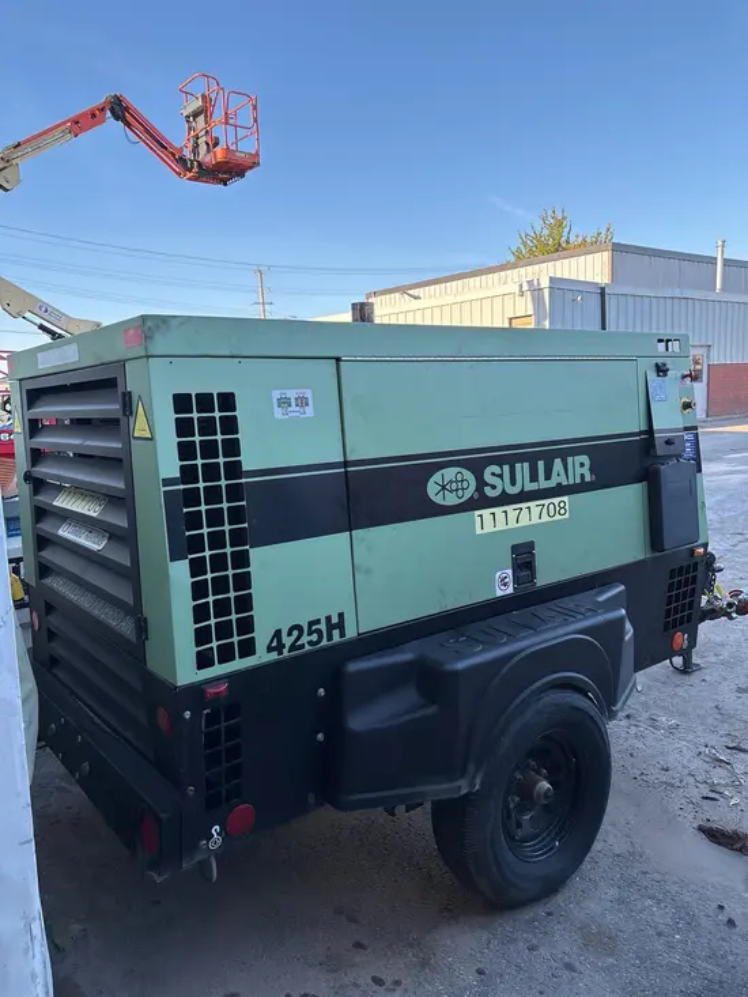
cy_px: 498
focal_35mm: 26
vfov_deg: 67.3
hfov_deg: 53.1
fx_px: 749
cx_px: 374
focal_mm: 5.96
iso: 50
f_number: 1.6
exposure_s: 1/574
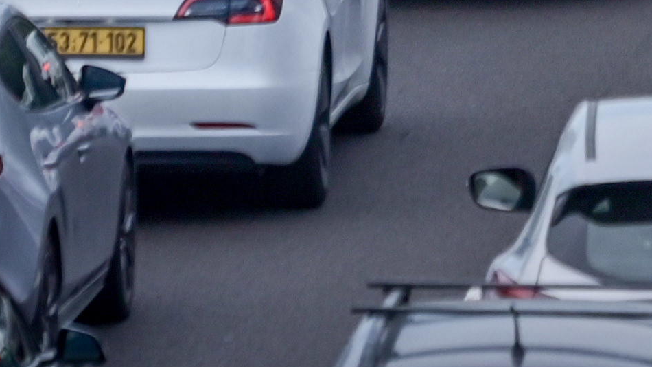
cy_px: -715
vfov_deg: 1.2
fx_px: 17856
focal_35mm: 1033
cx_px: 968
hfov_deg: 2.1
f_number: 6.3
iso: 400
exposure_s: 1/3200
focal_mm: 155
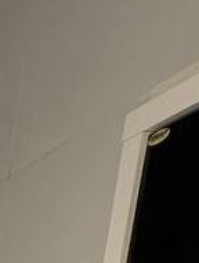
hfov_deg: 13.2
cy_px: 573
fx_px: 604
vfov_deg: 16.4
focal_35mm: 79
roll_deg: -0.3
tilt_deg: -14.9
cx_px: -298
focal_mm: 2.22
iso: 80
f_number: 2.2
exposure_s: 1/121
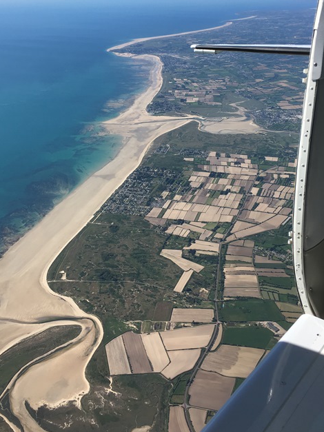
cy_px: 167
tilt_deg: -22.2
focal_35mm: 37
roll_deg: -0.4
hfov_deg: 38.7
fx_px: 462
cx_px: 161
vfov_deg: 49.7
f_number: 2.2
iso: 25
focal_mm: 4.15
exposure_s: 1/1923
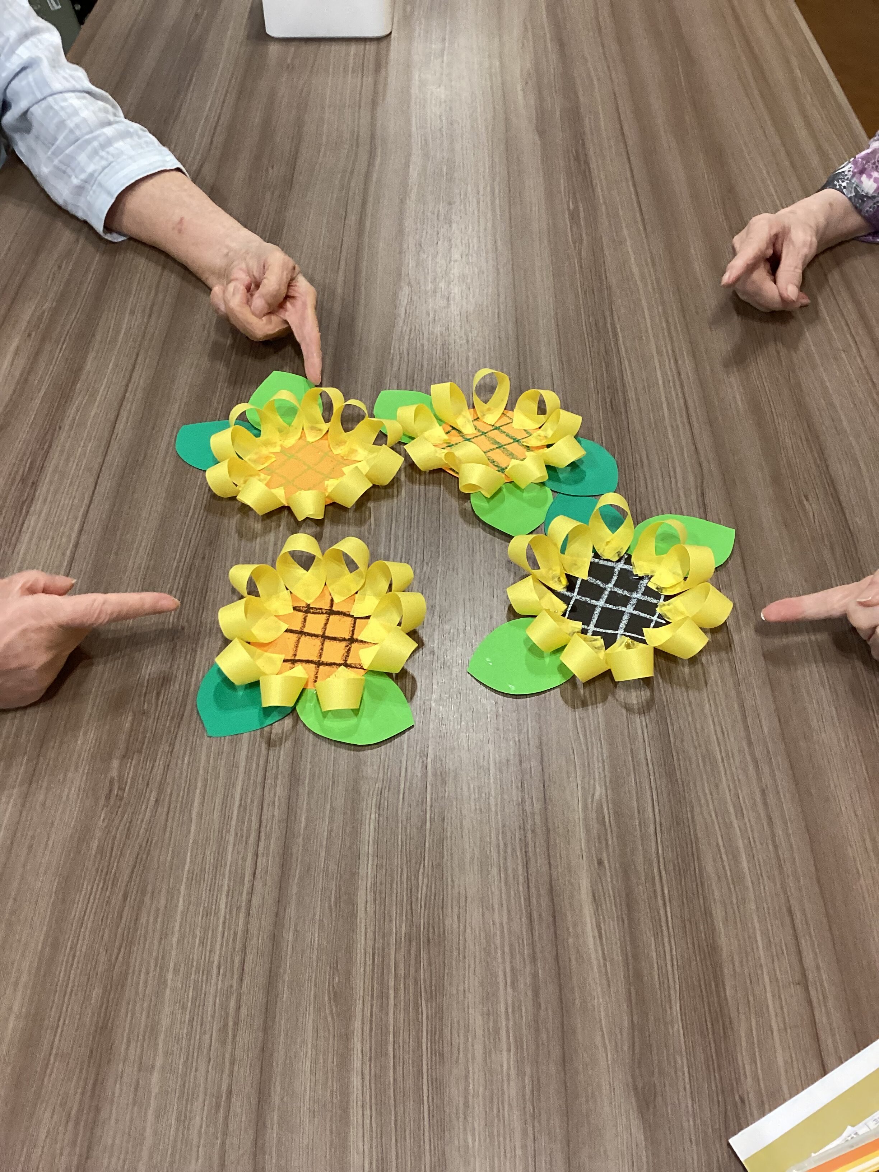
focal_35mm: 31
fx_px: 1050
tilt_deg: -49.6
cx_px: 440
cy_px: 586
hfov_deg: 45.4
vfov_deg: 58.4
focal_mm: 3.3
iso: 160
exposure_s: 1/50
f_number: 2.4
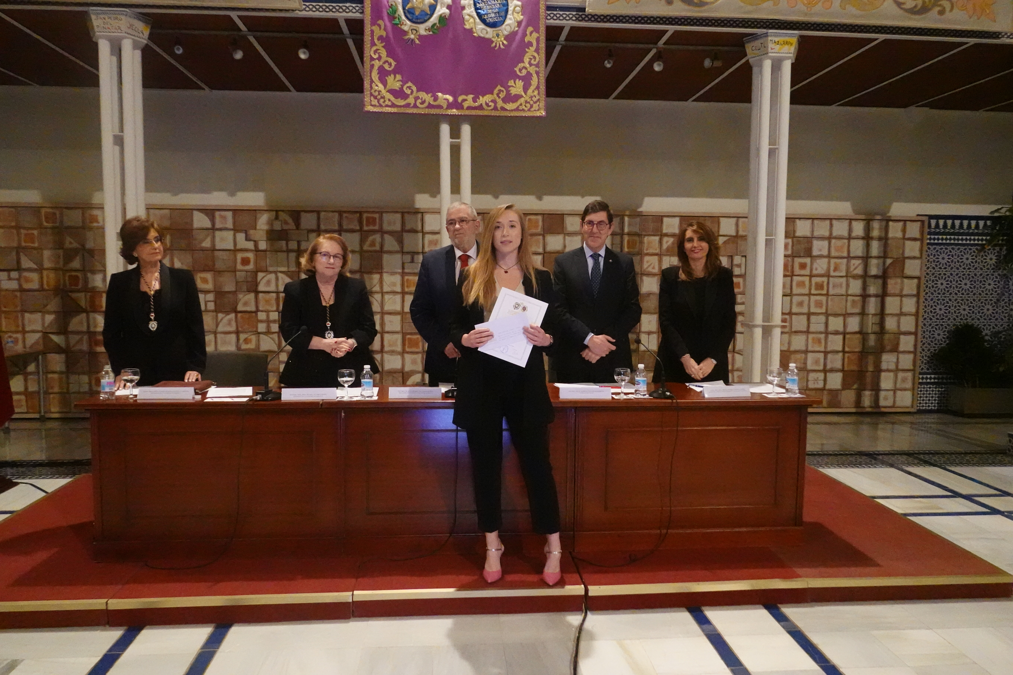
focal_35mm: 27
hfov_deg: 67.4
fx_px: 760
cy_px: 338
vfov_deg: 47.9
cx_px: 506
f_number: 3.2
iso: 6400
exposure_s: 1/400
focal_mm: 9.96
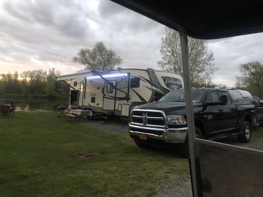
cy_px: 98
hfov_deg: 63.4
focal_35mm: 28
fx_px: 213
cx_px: 132
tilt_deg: -0.1
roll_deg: -3.0
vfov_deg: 49.7
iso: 80
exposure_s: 1/6
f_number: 1.8
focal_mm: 3.99
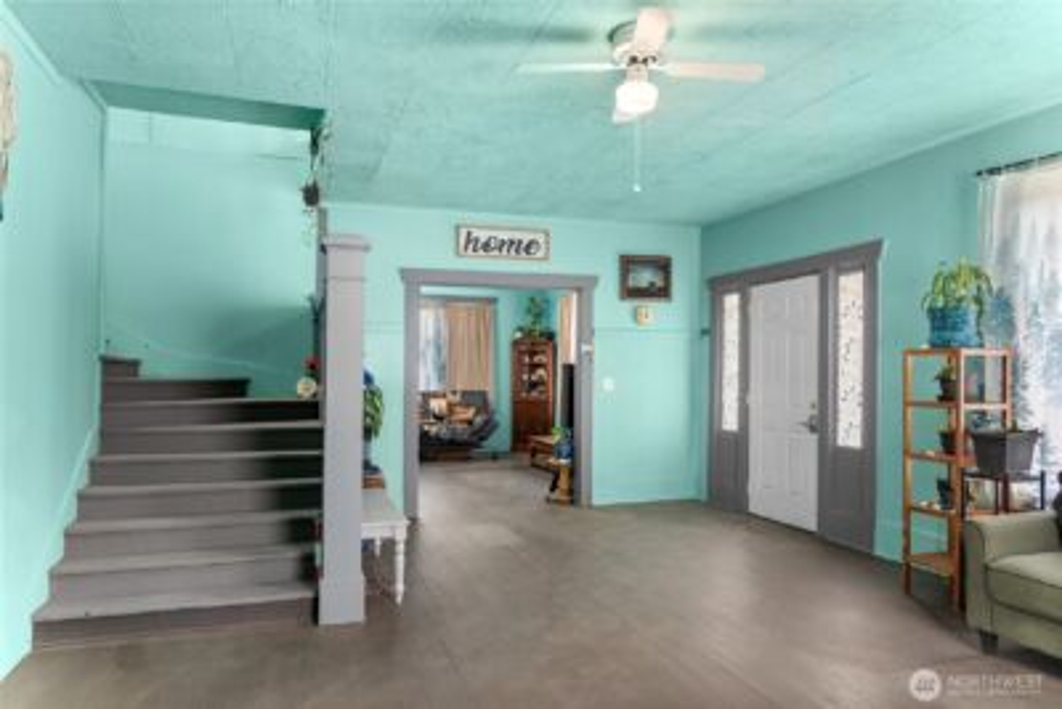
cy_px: 354
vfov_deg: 53.2
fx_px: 708
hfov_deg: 73.7
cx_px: 531
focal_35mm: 24
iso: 400
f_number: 2.8
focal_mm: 24
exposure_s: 1/15
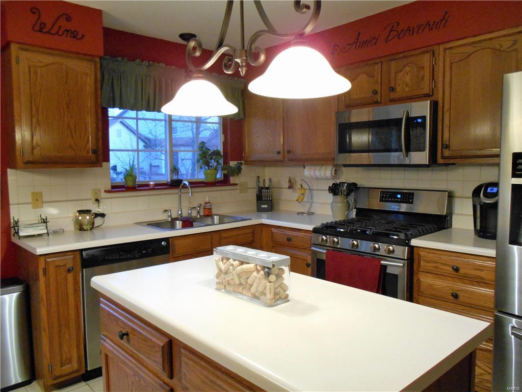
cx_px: 261
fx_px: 392
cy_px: 196
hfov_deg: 67.3
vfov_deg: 53.1
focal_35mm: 26
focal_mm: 4.6
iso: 400
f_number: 3.2
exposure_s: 1/25
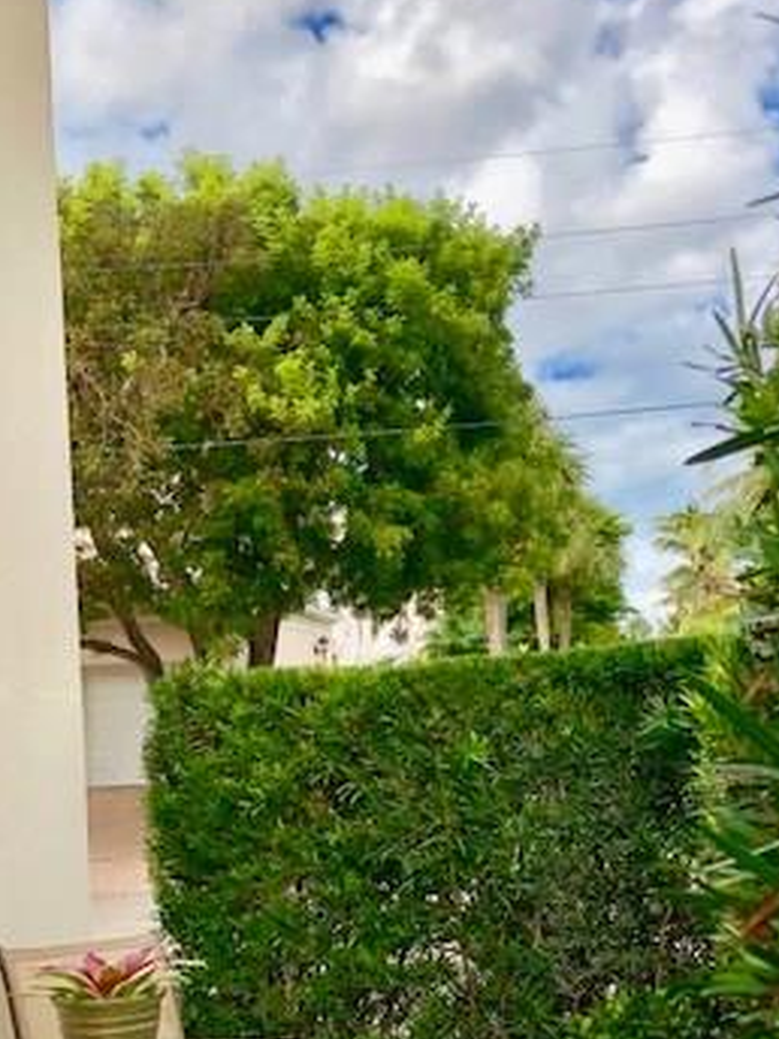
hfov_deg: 27.0
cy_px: 731
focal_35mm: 54
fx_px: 1620
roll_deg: +2.3
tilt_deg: +0.8
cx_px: 426
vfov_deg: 35.0
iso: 20
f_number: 1.8
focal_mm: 3.99
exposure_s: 1/1263
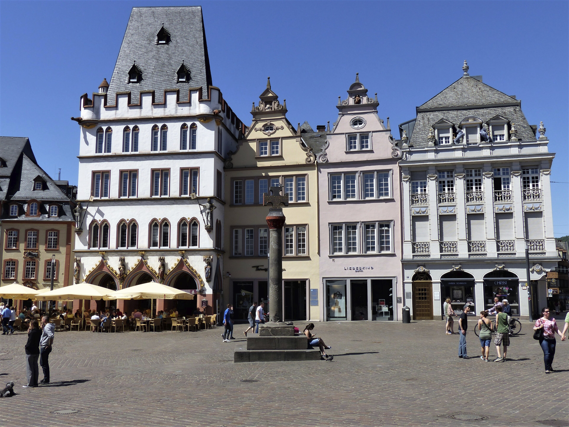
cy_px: 214
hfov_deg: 52.6
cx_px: 284
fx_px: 575
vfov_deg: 40.7
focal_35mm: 35
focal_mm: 6.3
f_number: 4
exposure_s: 1/1300
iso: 100
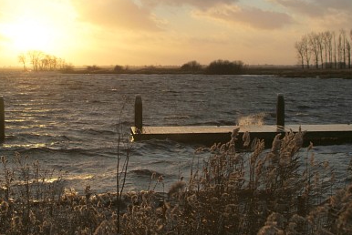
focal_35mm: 70
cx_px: 171
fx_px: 685
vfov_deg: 19.5
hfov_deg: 28.8
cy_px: 114
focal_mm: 40
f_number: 3.5
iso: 400
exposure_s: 1/4000
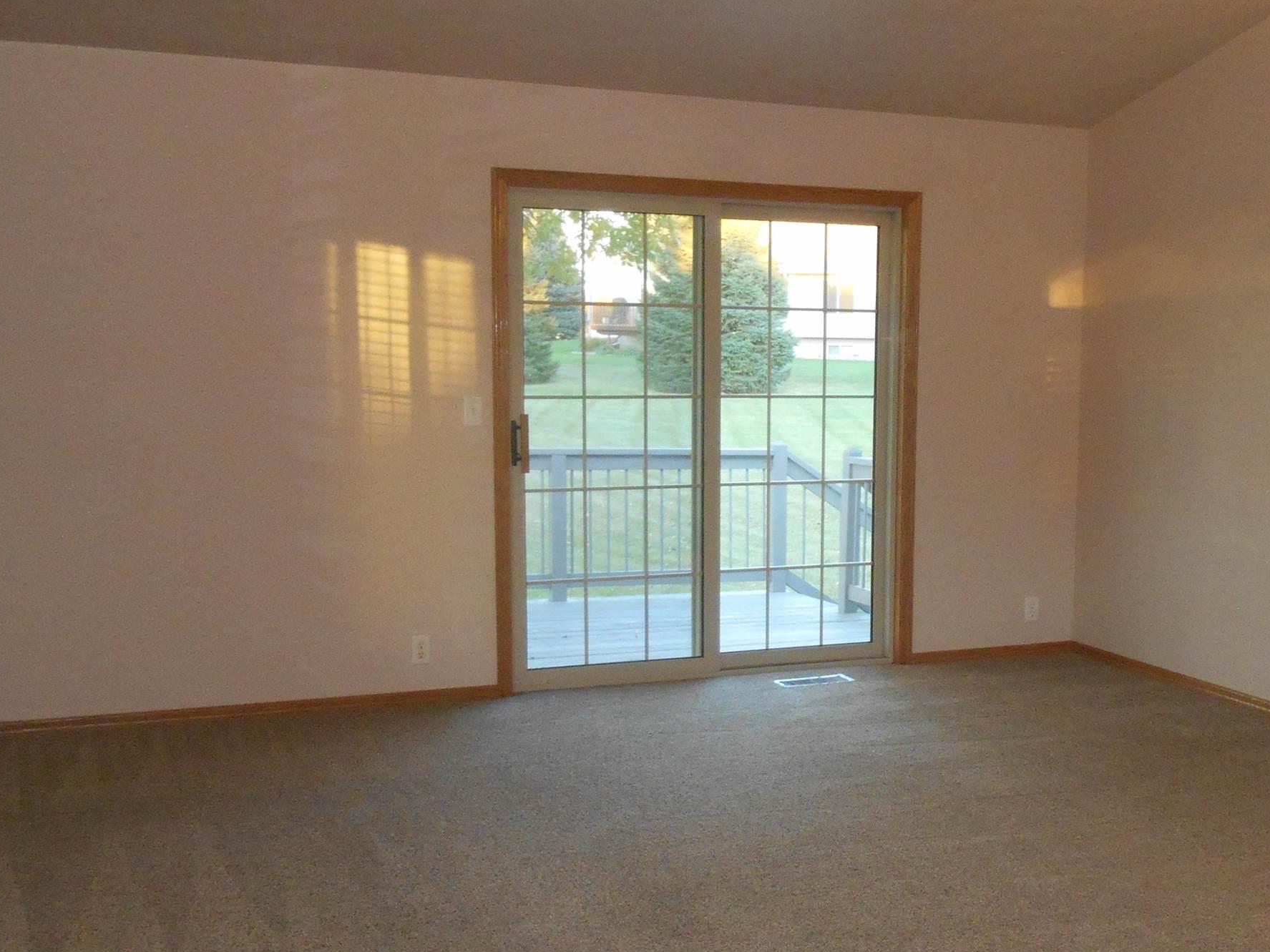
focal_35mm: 45
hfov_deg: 41.3
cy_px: 593
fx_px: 1651
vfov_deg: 32.0
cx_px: 887
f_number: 3.4
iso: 450
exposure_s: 1/25
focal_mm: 4.7
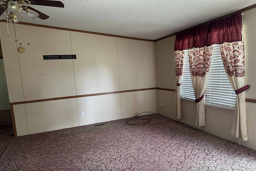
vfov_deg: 51.2
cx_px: 128
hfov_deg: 71.5
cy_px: 95
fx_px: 178
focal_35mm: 25
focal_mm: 6.86
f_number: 1.78
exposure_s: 1/71
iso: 250
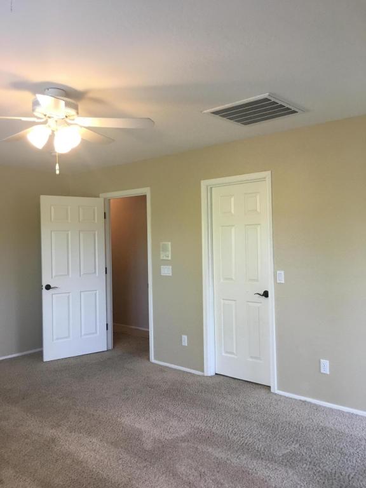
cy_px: 244
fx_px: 409
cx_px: 183
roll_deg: +0.7
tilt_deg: -0.7
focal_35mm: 29
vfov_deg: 61.7
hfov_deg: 48.2
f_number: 2.2
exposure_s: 1/30
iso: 40
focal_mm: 4.15
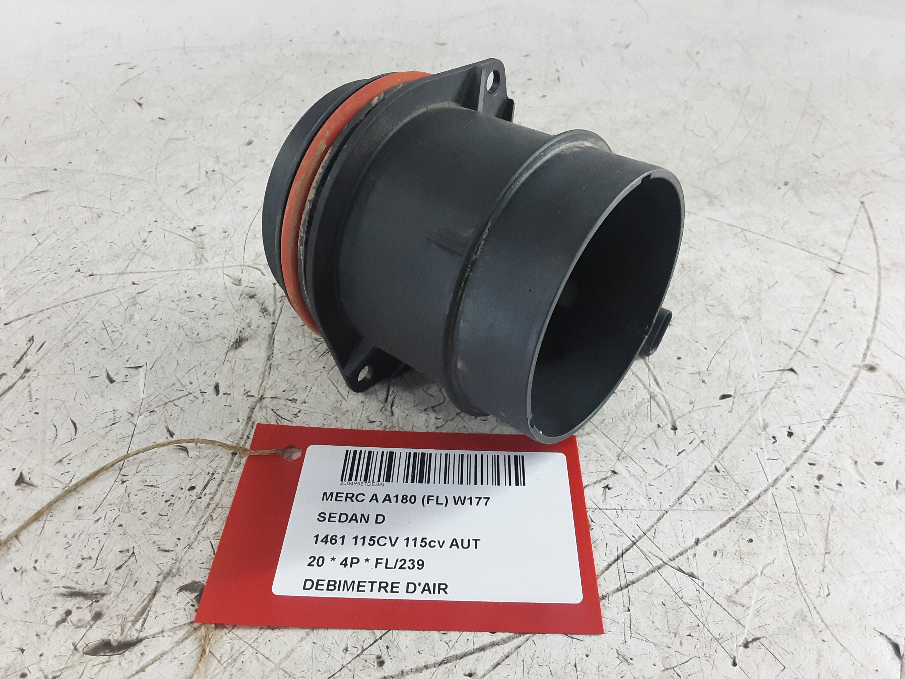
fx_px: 706
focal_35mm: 27
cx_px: 452
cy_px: 340
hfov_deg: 65.3
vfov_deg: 51.4
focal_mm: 2.91
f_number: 1.9
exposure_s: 1/50
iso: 160
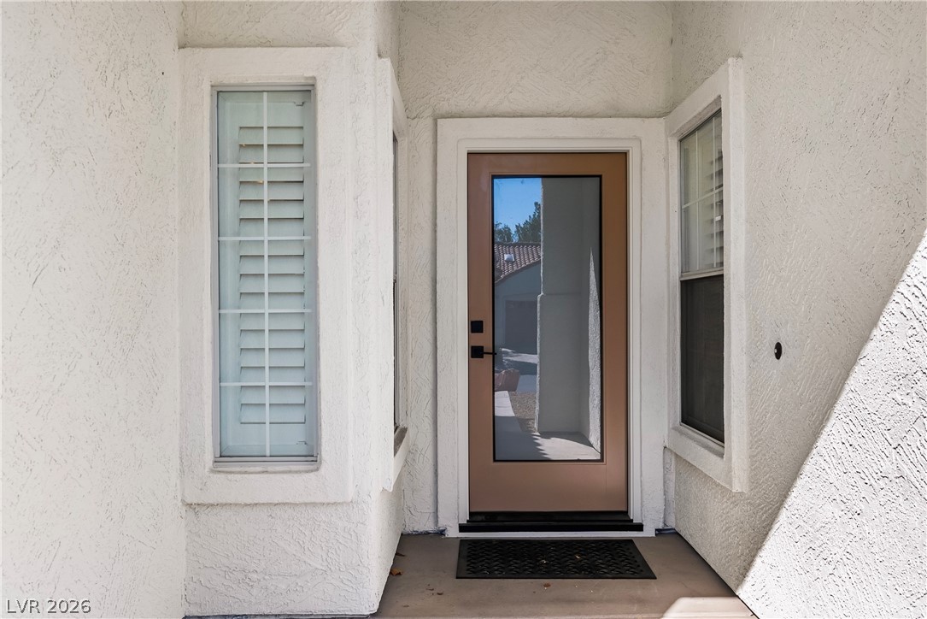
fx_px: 773
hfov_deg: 61.9
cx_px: 464
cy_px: 310
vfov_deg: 43.6
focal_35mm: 30
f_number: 4.5
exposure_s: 1/125
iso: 320
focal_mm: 20
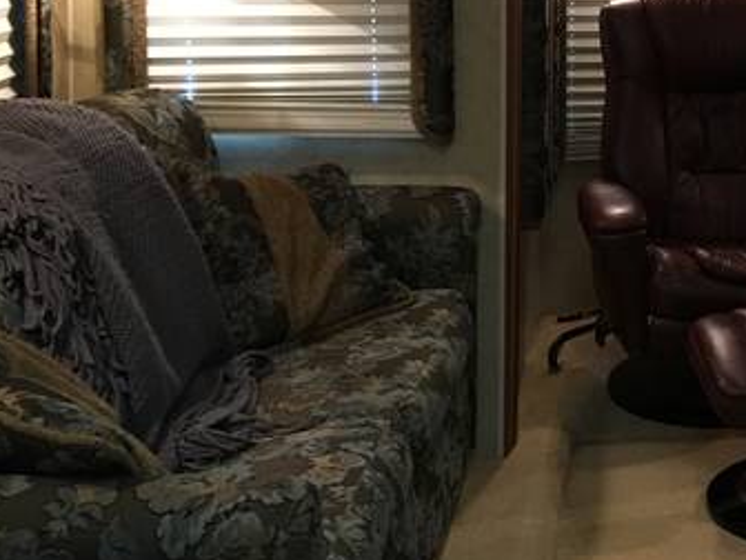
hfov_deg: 25.5
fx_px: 1487
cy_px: 13
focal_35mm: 69
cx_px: 877
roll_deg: -1.3
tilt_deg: -4.2
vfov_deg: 20.7
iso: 100
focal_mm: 4.15
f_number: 2.2
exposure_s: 1/8
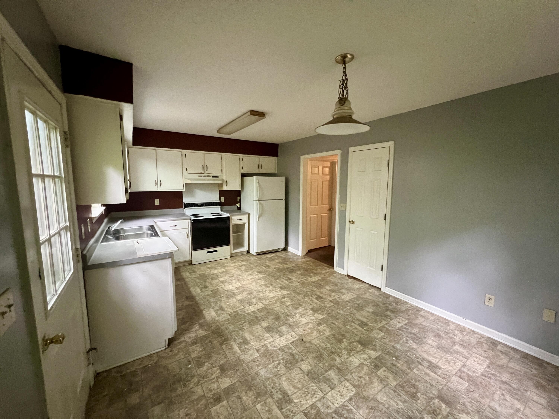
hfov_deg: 106.2
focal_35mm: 13
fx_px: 210
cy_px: 210
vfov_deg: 89.9
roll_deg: +0.0
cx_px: 280
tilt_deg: -8.4
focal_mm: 1.57
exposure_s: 1/60
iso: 800
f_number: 1.8
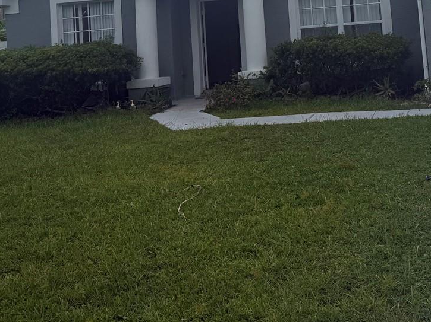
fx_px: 660
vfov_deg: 25.7
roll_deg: +3.5
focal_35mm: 53
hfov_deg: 35.4
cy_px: -24
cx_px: 321
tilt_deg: +3.6
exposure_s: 1/2232
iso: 80
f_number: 1.78
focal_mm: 6.76
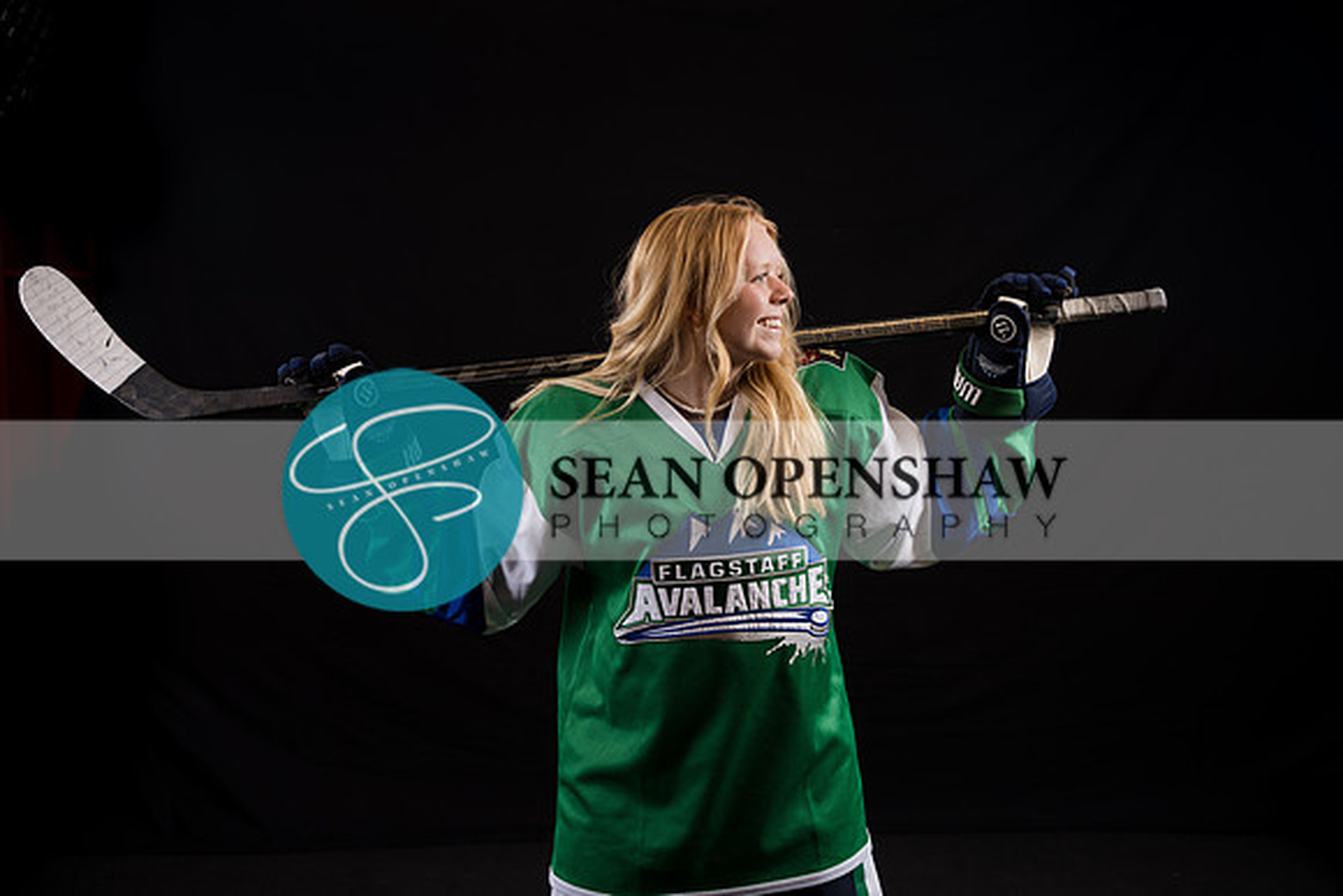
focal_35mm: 44
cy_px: 448
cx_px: 672
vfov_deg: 30.8
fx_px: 1627
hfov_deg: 44.9
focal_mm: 43.6
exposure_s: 1/160
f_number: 4
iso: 80
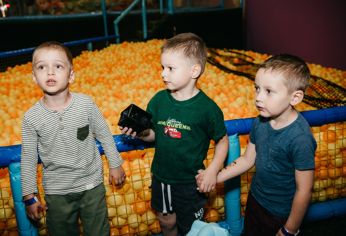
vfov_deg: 36.3
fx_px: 360
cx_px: 165
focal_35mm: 37
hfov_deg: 51.4
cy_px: 112
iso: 500
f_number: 4
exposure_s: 1/160
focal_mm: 35
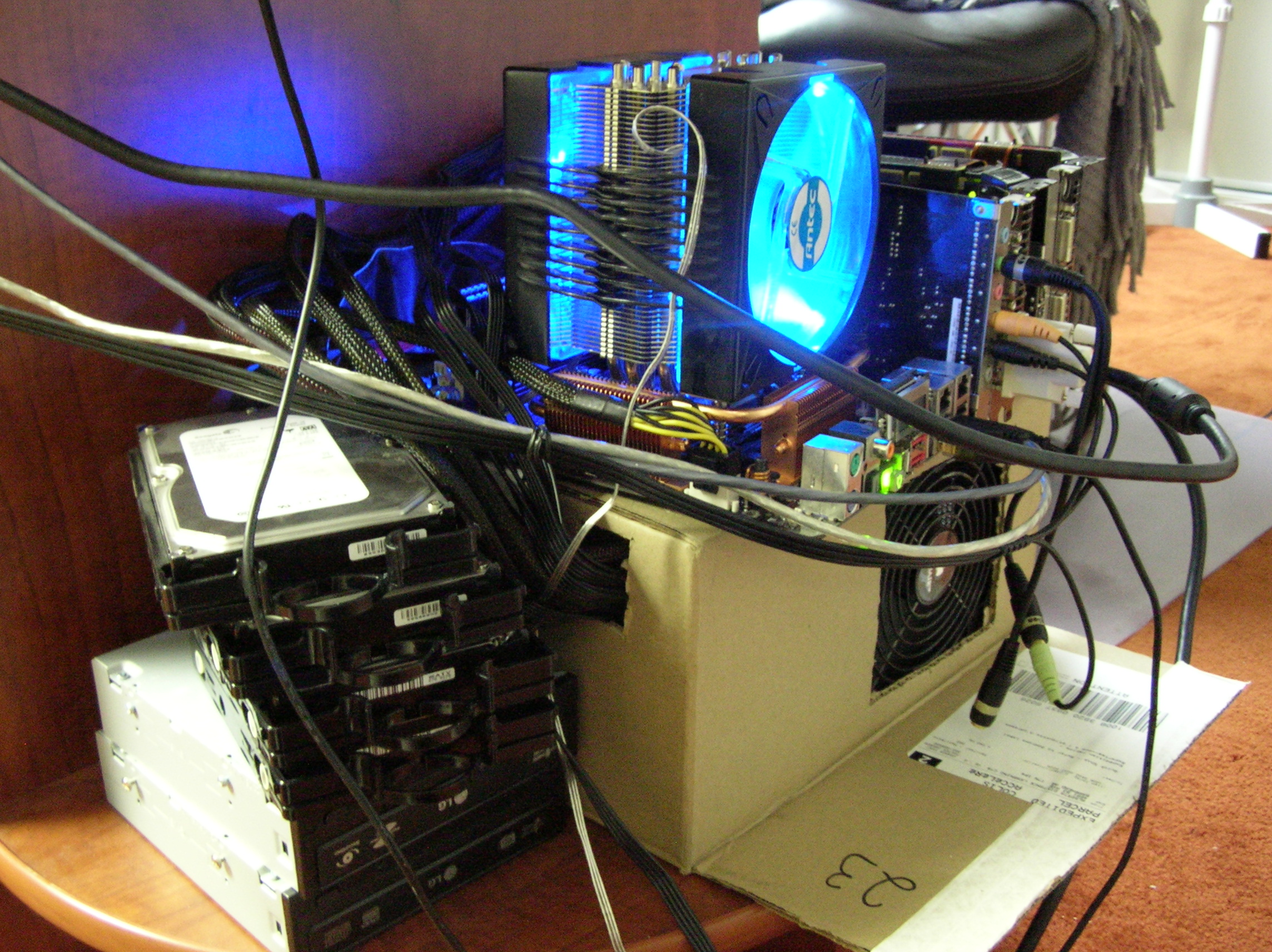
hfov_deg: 51.4
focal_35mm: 36
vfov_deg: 39.6
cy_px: 476
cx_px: 636
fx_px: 1322
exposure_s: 1/2.1
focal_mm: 6
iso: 300
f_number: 2.7
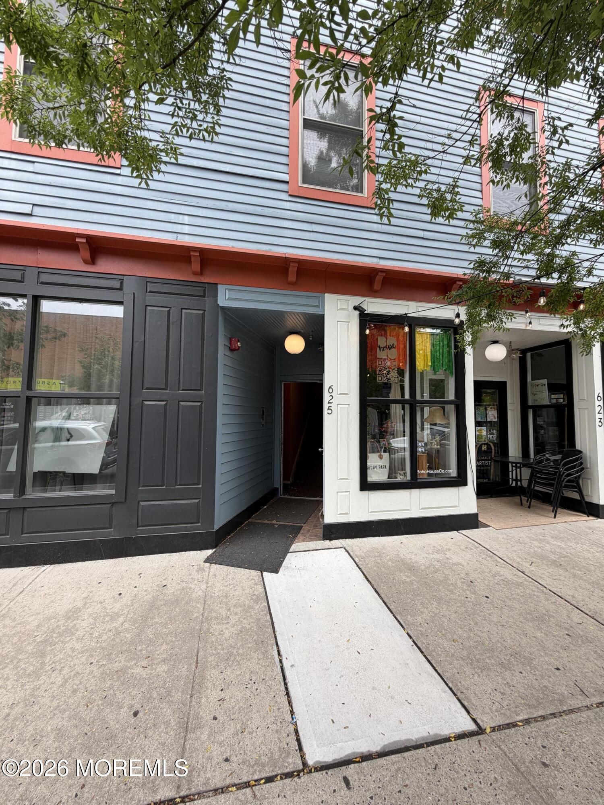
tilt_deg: +3.8
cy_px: 402
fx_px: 326
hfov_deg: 85.7
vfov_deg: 102.1
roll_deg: -0.5
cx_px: 302
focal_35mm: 14
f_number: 2.2
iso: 40
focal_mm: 2.22
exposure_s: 1/232
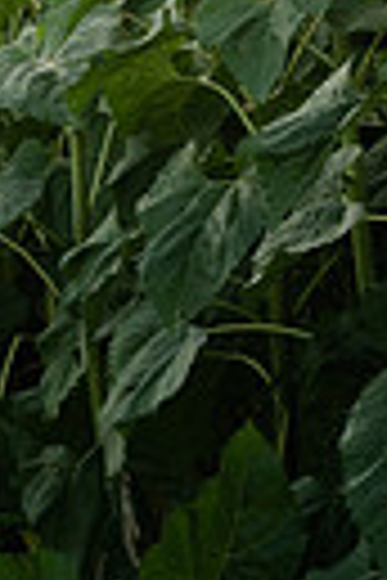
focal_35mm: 260
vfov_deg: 7.9
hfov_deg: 5.2
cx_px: -428
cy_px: 227
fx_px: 4192
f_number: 5.6
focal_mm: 58
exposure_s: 1/320
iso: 320
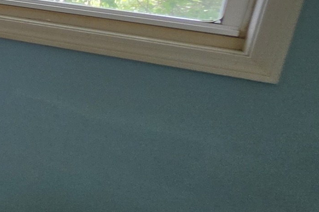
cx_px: -372
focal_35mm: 59
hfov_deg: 17.4
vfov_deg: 22.4
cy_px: 19
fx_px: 523
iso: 100
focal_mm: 2.2
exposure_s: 1/120
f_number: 1.9
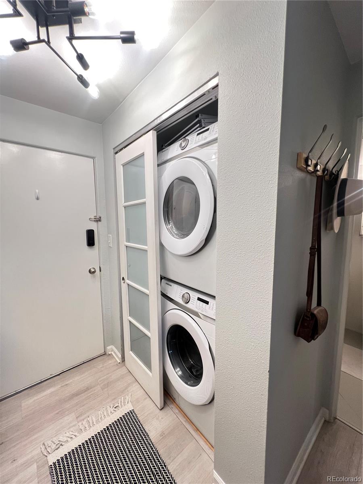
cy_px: 242
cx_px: 182
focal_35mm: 13
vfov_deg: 106.2
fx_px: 182
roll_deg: +0.5
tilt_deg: -6.1
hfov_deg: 89.9
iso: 200
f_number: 1.8
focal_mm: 1.57
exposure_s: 1/120
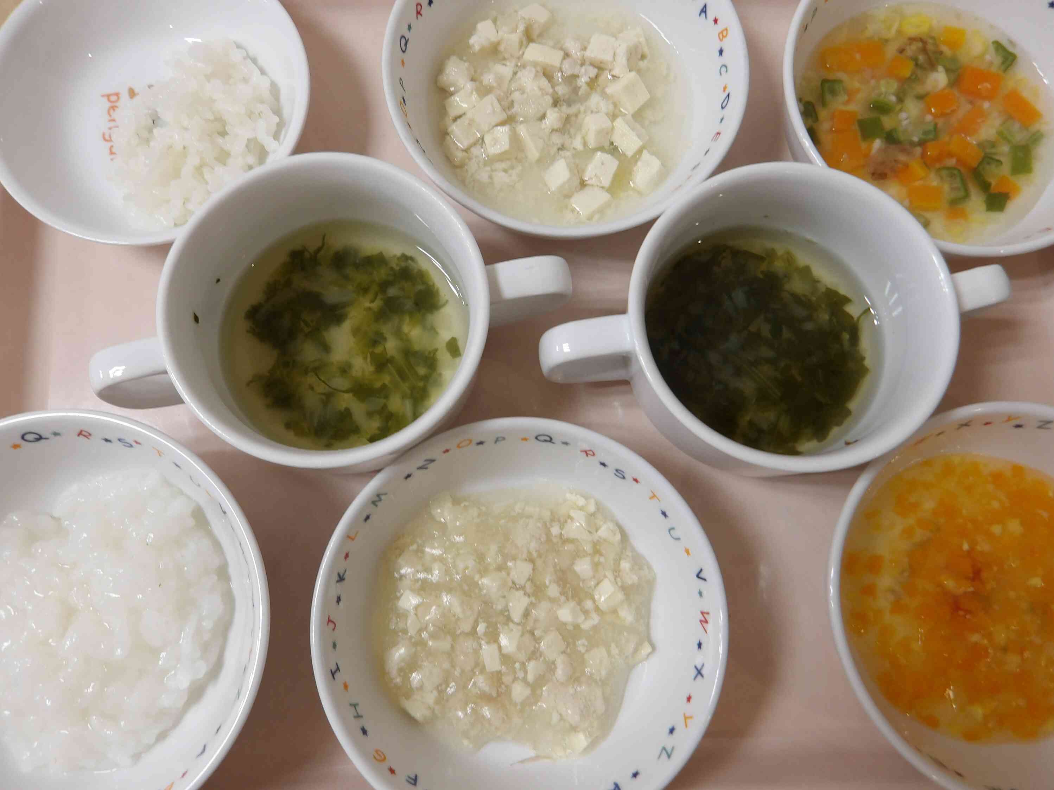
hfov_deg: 65.3
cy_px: 395
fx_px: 822
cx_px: 527
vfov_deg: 51.4
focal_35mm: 27
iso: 100
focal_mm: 4.9
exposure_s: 1/49
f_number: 3
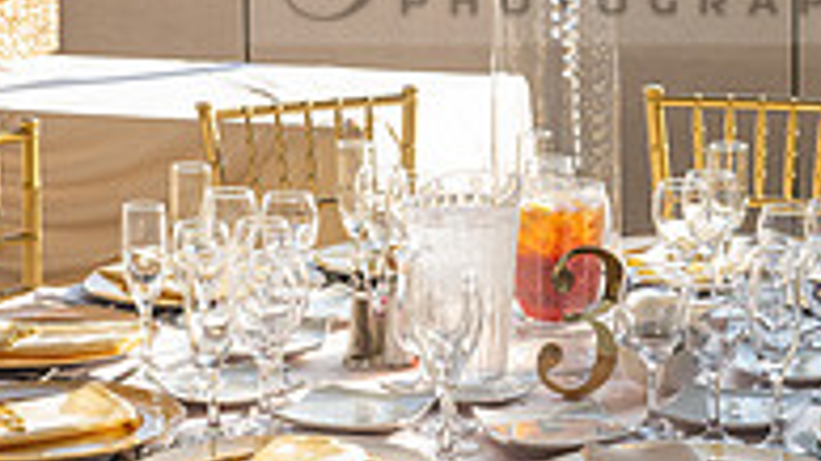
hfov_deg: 17.9
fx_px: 2612
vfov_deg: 10.0
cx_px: 426
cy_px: -48
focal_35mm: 120
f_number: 6.3
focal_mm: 32
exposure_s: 1/320
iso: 800
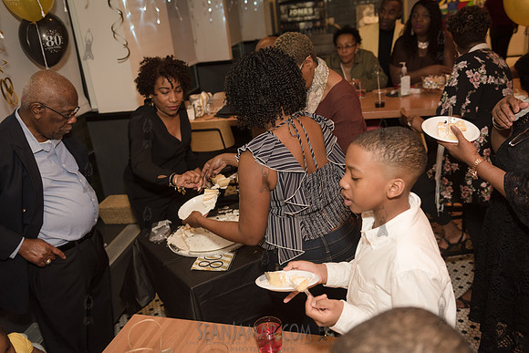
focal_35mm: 32
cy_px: 176
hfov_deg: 58.7
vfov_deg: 41.1
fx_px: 470
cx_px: 264
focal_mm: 32
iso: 1250
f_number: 3.5
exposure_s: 1/400
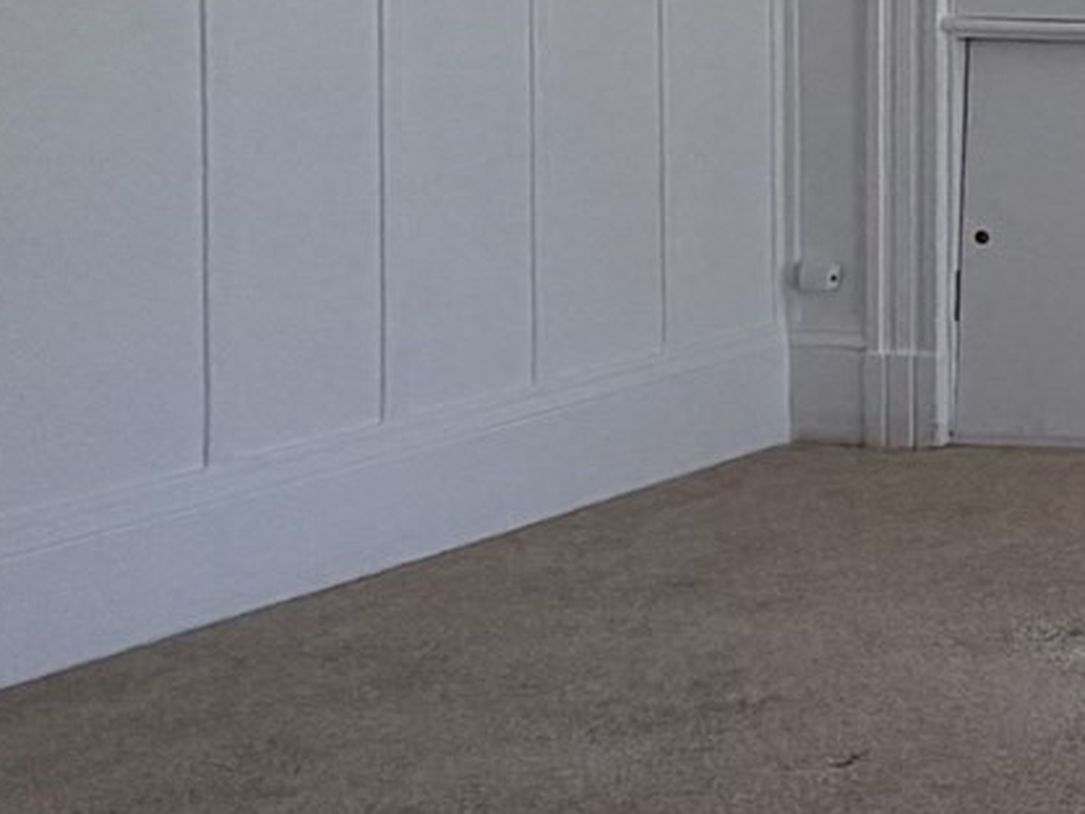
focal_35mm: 69
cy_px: -34
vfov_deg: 20.5
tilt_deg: -1.0
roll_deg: -1.0
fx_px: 2163
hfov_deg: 17.0
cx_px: 2363
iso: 64
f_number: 2.2
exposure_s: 1/131
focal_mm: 2.22
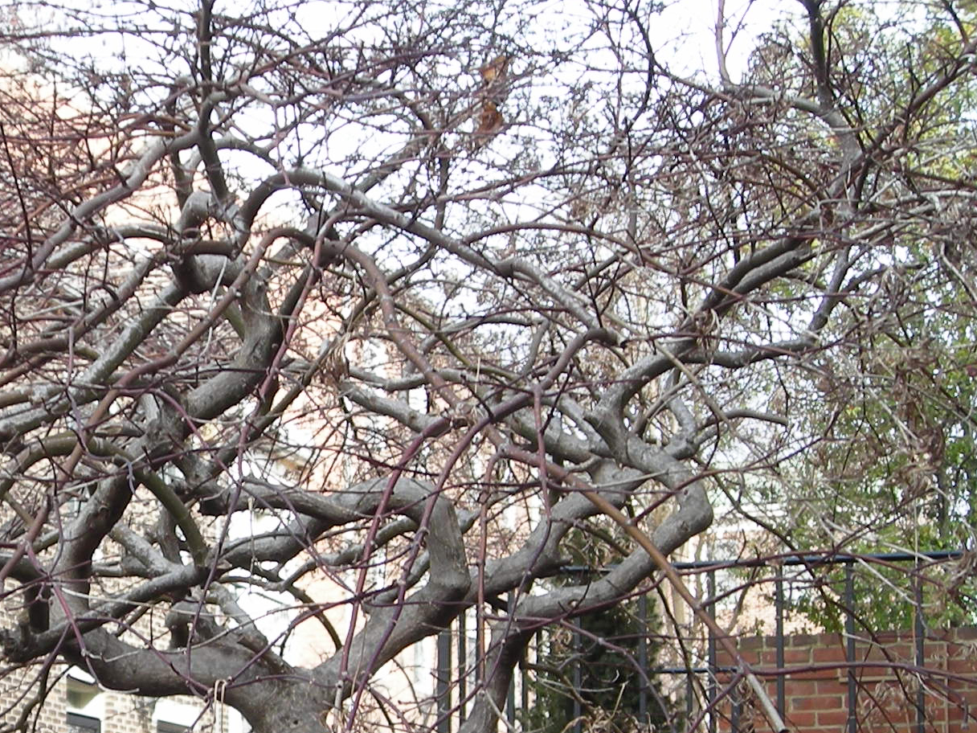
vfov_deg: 16.7
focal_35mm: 88
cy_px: 584
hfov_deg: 21.7
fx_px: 2484
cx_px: 84
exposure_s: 1/113
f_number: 3.2
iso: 50
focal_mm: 6.3
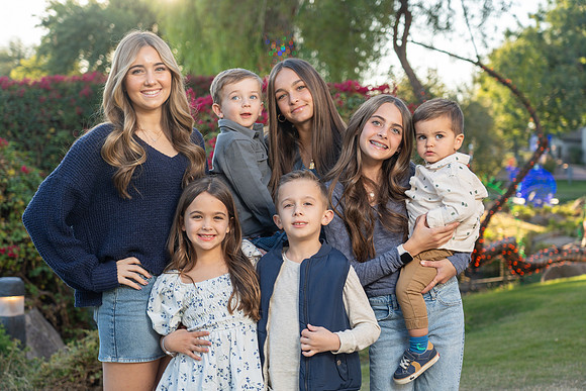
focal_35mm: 60
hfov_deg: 33.4
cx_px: 293
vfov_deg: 22.6
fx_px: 977
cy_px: 196
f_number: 4
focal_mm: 60
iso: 160
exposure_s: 1/200
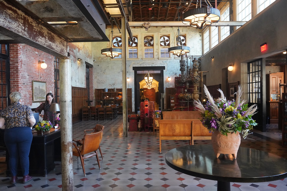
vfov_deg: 46.4
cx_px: 144
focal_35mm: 28
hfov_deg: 65.5
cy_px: 96
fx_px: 223
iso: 6400
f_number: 7.1
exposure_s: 1/100
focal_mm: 28
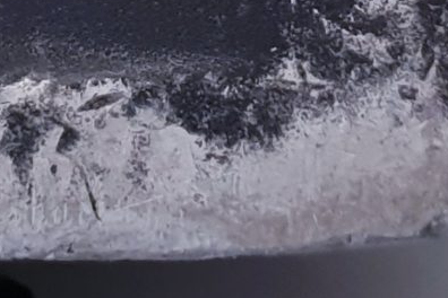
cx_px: 10
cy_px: -448
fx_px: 2178
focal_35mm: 175
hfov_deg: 11.6
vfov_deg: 7.3
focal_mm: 4.3
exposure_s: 1/50
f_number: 2.4
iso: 80
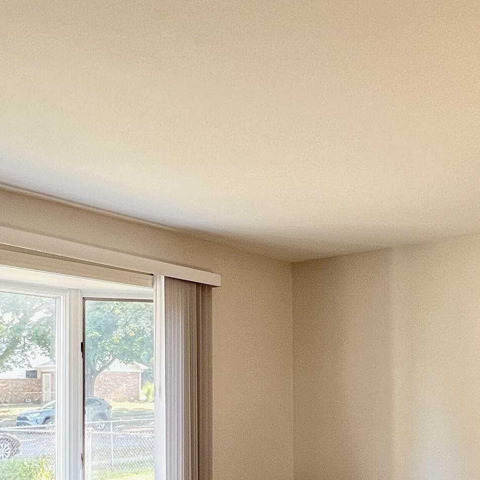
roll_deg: +0.2
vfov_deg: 43.3
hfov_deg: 44.9
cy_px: 368
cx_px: 233
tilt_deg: +0.9
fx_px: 580
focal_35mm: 37
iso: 250
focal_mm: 1.57
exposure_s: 1/64
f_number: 1.8
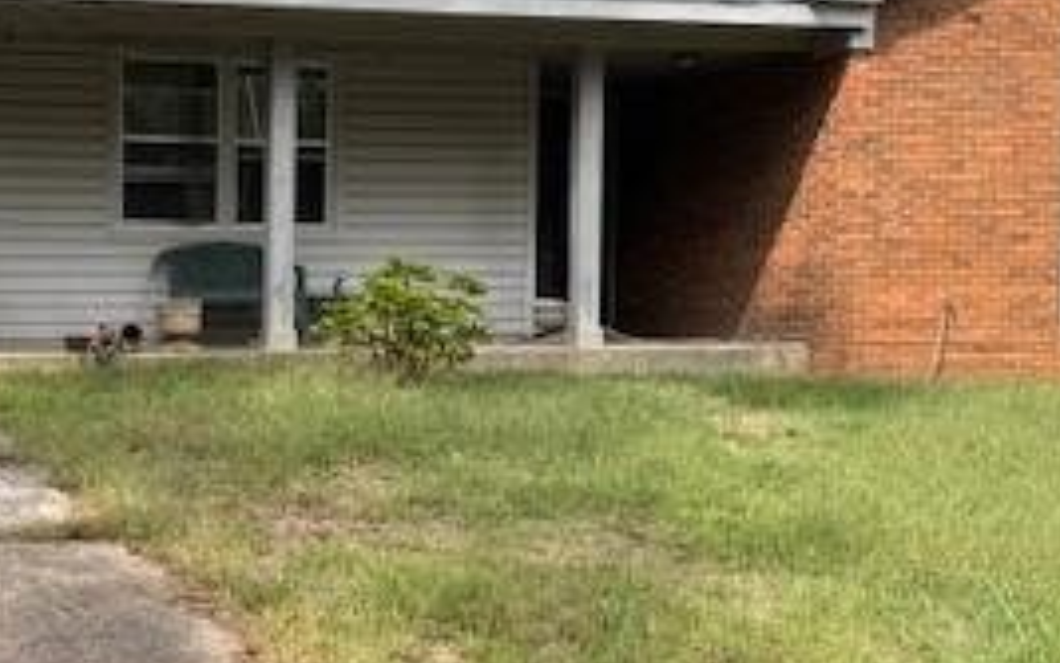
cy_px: 457
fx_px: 1763
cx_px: 147
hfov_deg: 32.2
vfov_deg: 21.2
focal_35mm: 61
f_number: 1.78
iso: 80
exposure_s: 1/1524
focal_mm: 6.76
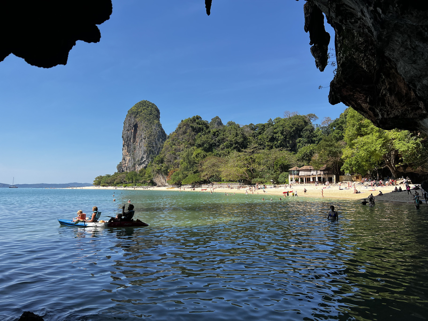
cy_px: 160
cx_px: 214
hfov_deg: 67.3
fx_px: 321
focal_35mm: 26
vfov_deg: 53.1
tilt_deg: +4.7
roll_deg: -0.3
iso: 50
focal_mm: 5.7
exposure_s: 1/3257
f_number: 1.5
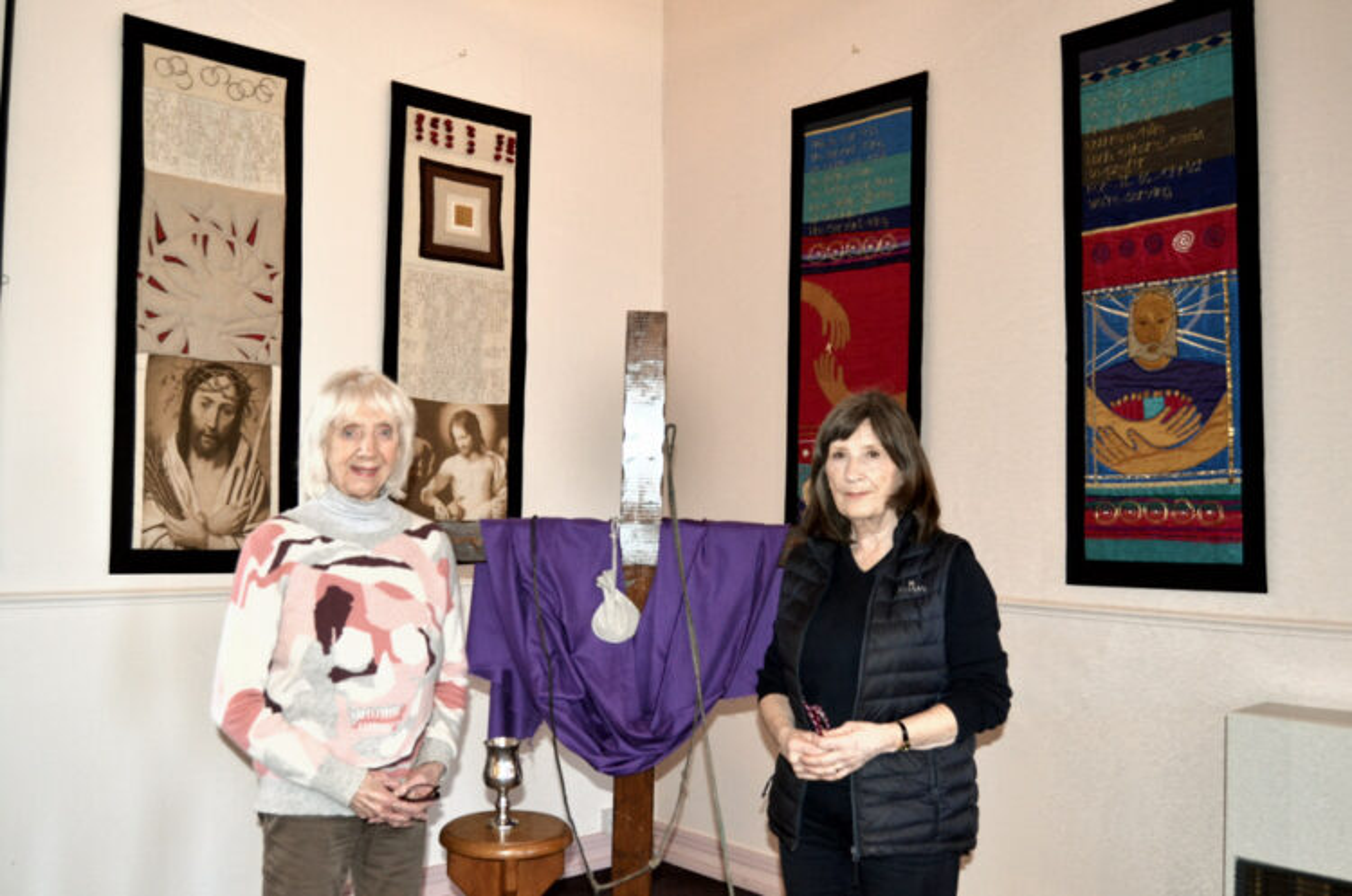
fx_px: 1125
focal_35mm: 30
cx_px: 676
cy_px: 448
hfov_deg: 62.0
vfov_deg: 43.4
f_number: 4.5
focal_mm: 20
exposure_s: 1/60
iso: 640
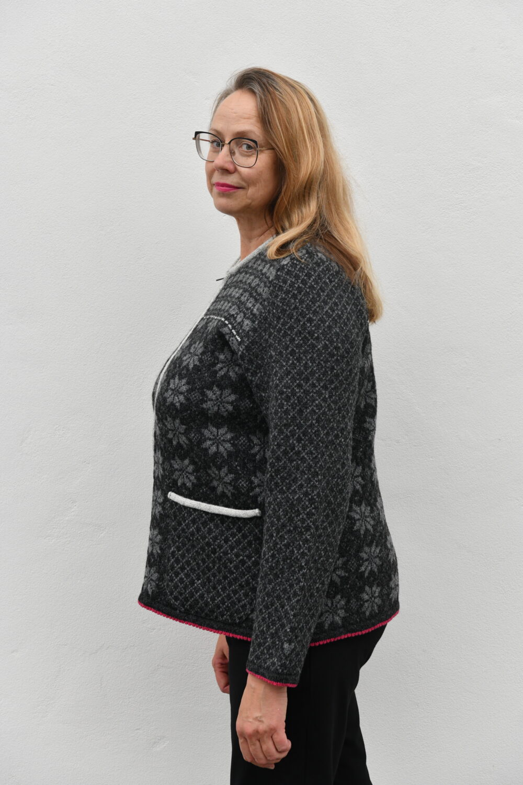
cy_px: 392
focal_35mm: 70
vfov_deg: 28.8
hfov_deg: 19.5
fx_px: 1525
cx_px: 262
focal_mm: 70
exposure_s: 1/350
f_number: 9.5
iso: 1600
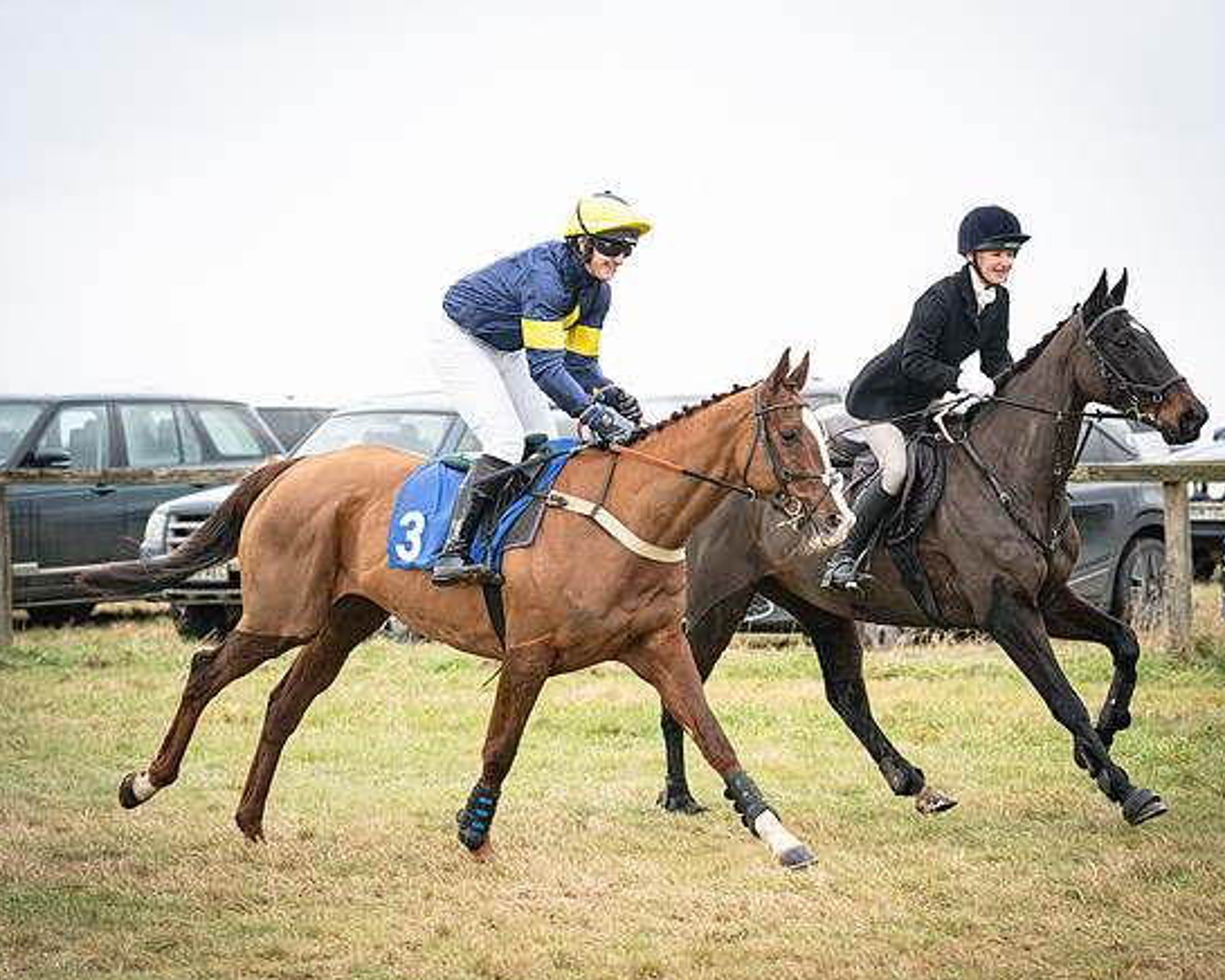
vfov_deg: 9.8
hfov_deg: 12.3
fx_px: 5692
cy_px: 503
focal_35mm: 157
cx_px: 642
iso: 500
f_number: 4.5
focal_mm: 135
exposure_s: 1/1000
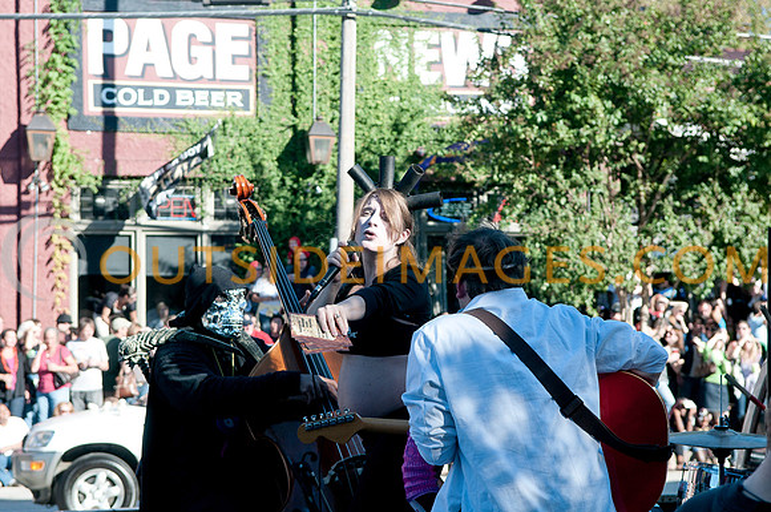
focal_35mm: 57
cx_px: 386
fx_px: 1219
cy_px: 256
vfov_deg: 23.7
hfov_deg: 35.1
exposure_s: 1/800
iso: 250
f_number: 4.5
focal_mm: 38
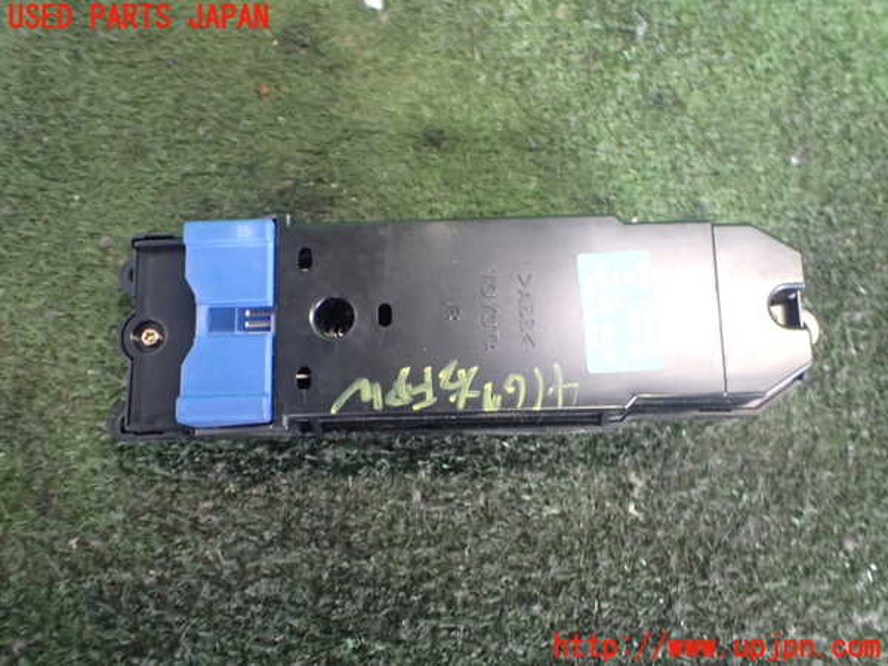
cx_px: 444
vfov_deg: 46.8
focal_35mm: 30
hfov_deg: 60.0
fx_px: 770
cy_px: 333
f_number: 2.3
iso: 800
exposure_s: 1/50
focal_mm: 5.4
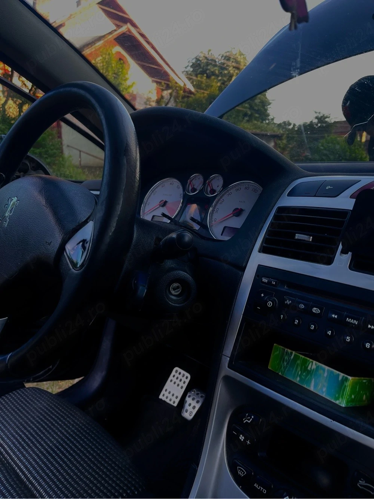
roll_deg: +1.4
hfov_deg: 53.0
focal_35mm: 26
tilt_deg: -10.7
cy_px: 250
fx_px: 375
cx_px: 187
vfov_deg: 67.3
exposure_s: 1/121
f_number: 1.6
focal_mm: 5.1
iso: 100
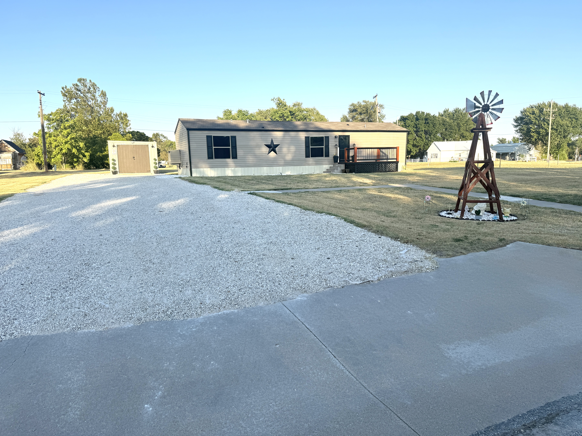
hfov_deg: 71.6
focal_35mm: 24
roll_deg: +0.9
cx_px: 291
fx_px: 404
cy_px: 218
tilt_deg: -8.7
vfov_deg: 56.8
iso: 80
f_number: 1.78
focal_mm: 6.76
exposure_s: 1/2445
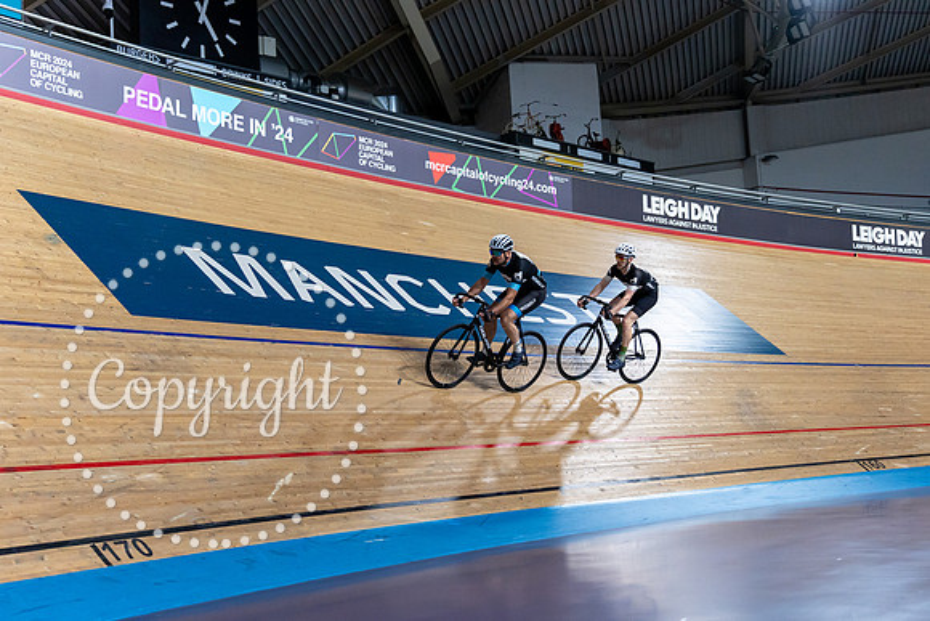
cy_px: 340
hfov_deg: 43.1
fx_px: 1179
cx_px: 483
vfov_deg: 29.5
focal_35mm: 46
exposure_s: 1/1000
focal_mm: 34
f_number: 2.8
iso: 2500
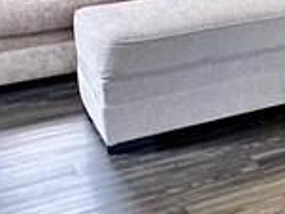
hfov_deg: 17.4
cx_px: 491
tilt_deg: -9.4
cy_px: -74
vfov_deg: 14.8
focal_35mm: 95
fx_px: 782
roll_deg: -0.8
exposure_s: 1/120
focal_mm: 2.22
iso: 160
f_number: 2.2
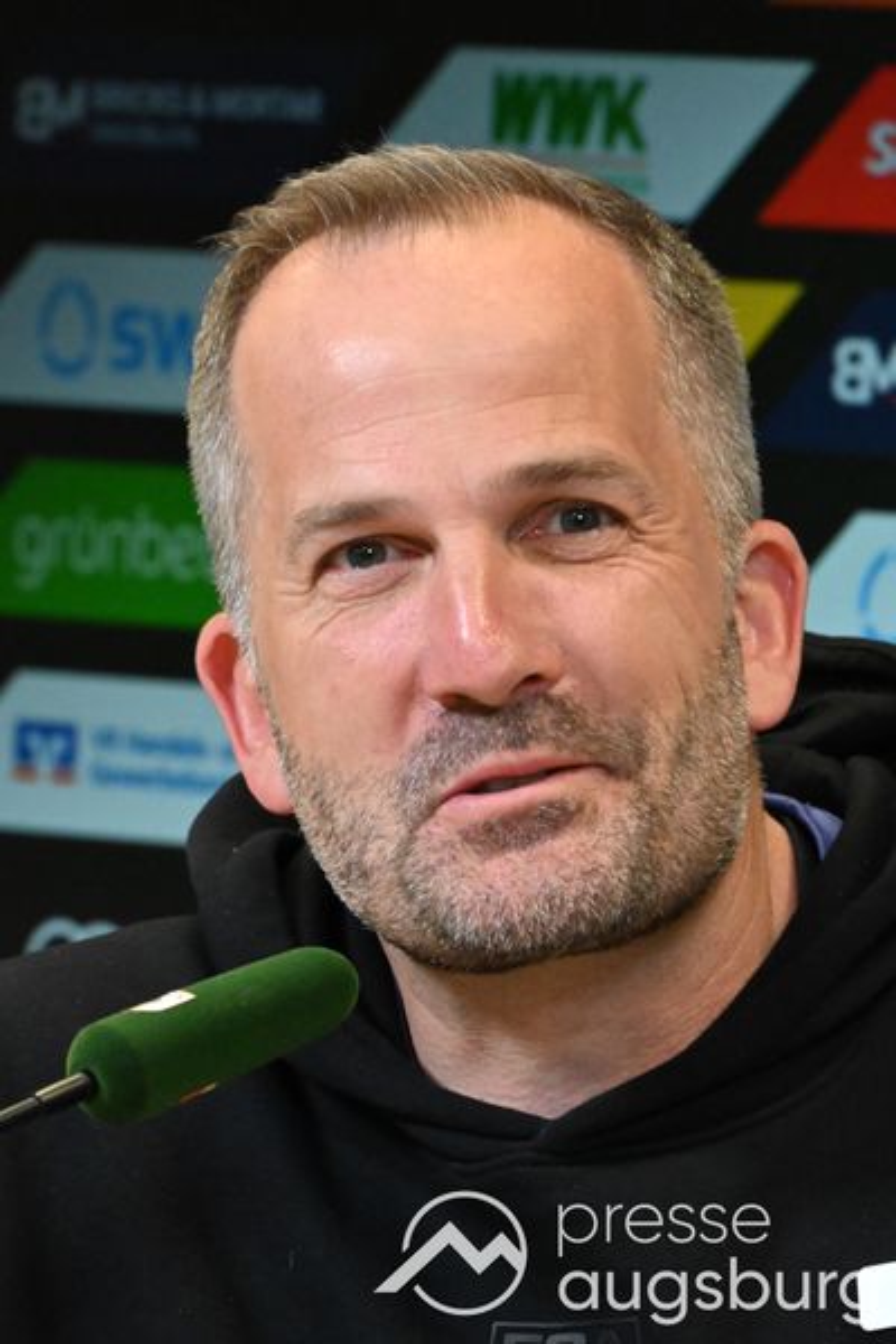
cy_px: 672
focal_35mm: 375
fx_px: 13999
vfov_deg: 5.5
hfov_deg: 3.7
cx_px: 448
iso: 9000
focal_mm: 250
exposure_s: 1/250
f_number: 10
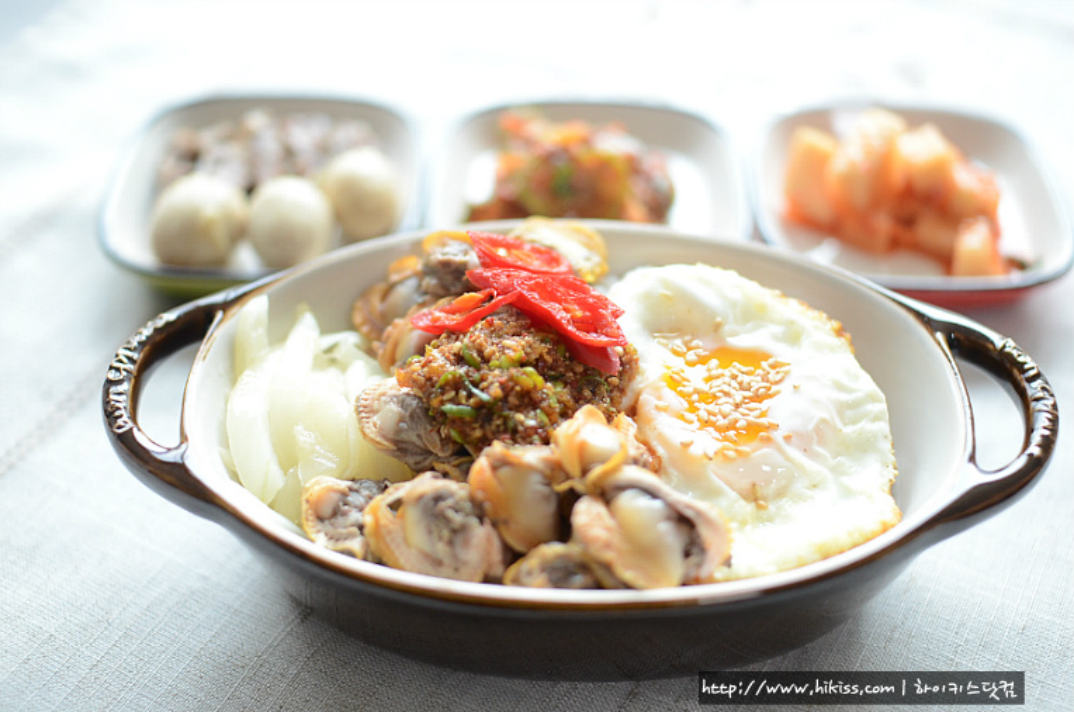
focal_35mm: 45
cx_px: 537
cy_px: 356
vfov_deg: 29.7
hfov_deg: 43.7
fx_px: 1340
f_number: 2.2
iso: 1100
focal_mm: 30
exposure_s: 1/800
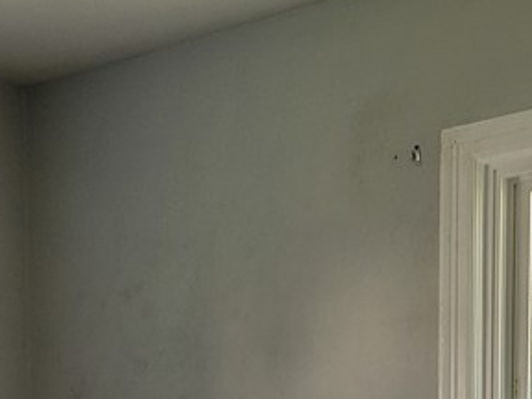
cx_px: 6
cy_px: 643
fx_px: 1368
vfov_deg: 15.1
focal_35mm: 89
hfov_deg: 21.3
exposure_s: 1/119
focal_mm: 7
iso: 250
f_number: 1.8
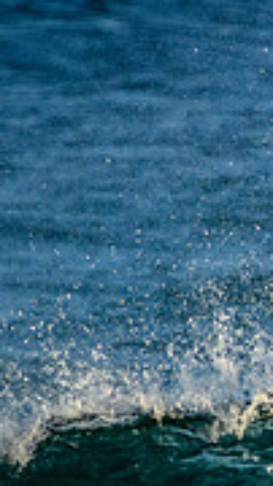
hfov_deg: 0.4
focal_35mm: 2706
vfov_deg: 0.8
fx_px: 34889
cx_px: 773
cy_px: 471
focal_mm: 800
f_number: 11
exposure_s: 1/2000
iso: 2000
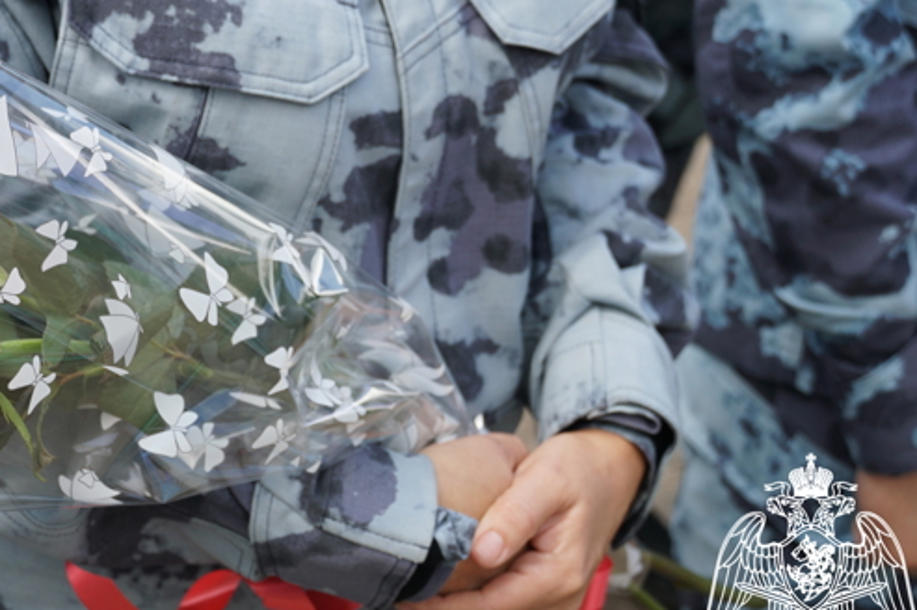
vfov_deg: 15.7
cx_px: 240
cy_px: 216
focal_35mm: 87
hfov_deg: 23.2
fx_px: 2215
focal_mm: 38
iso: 100
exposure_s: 1/160
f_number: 4.5
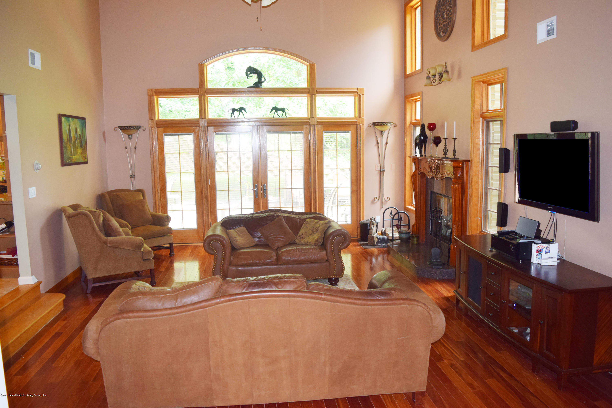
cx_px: 306
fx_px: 459
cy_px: 204
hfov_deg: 67.4
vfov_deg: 47.9
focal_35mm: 27
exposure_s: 1/80
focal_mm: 18
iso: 800
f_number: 4.5
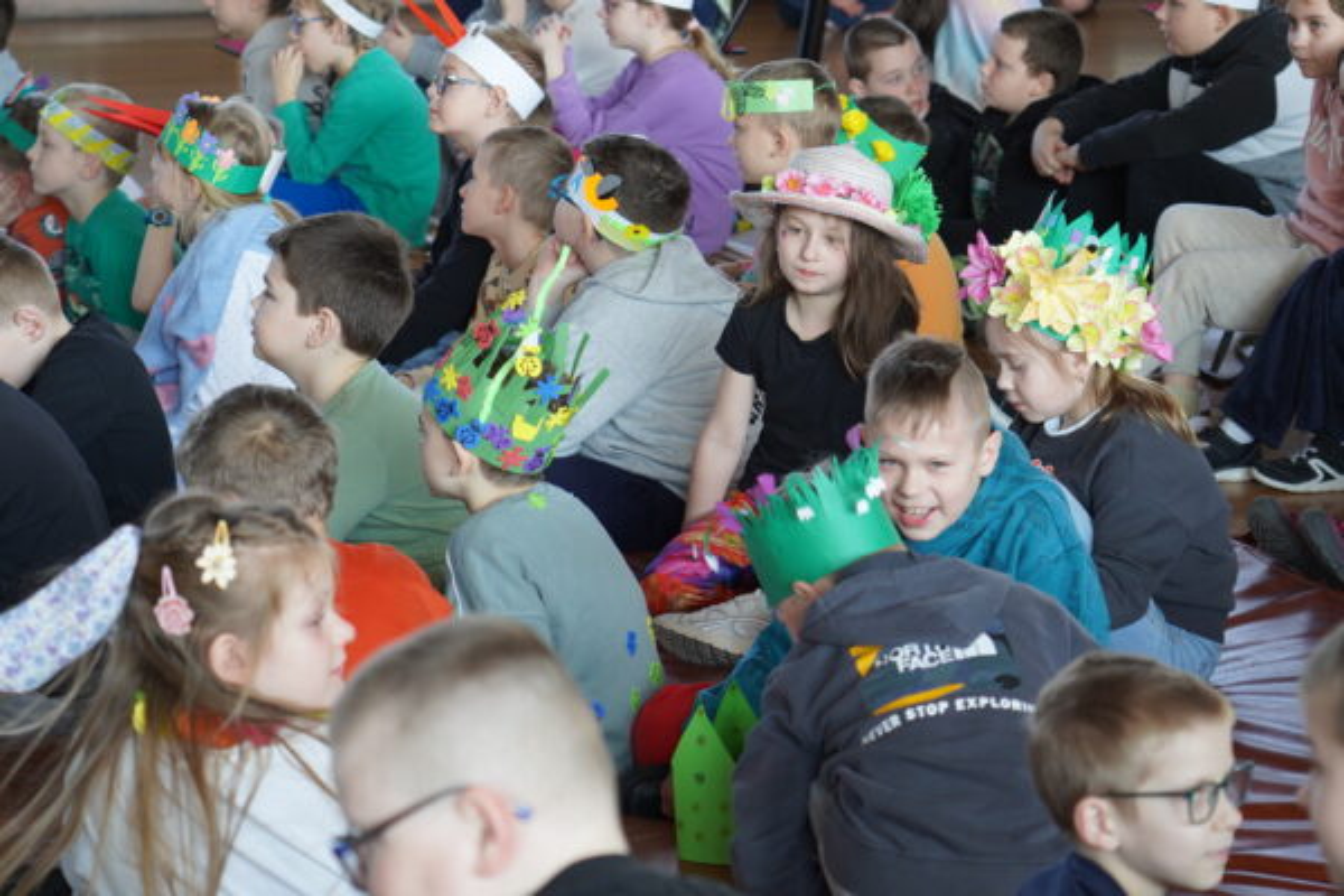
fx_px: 4256
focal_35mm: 114
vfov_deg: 12.0
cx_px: 672
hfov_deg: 17.9
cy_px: 448
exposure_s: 1/160
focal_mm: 76
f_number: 4
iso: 1000
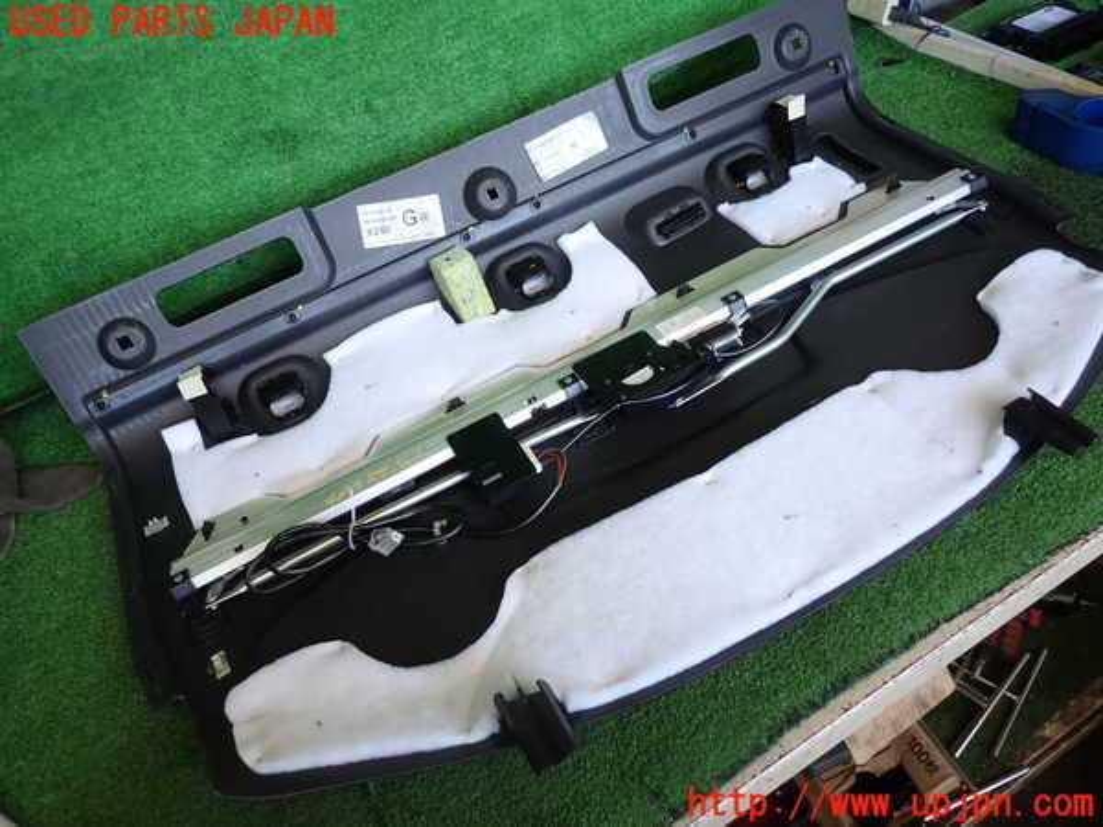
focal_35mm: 25
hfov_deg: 69.4
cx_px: 552
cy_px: 414
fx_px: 797
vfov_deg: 54.9
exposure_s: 1/60
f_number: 2
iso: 125
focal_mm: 4.5
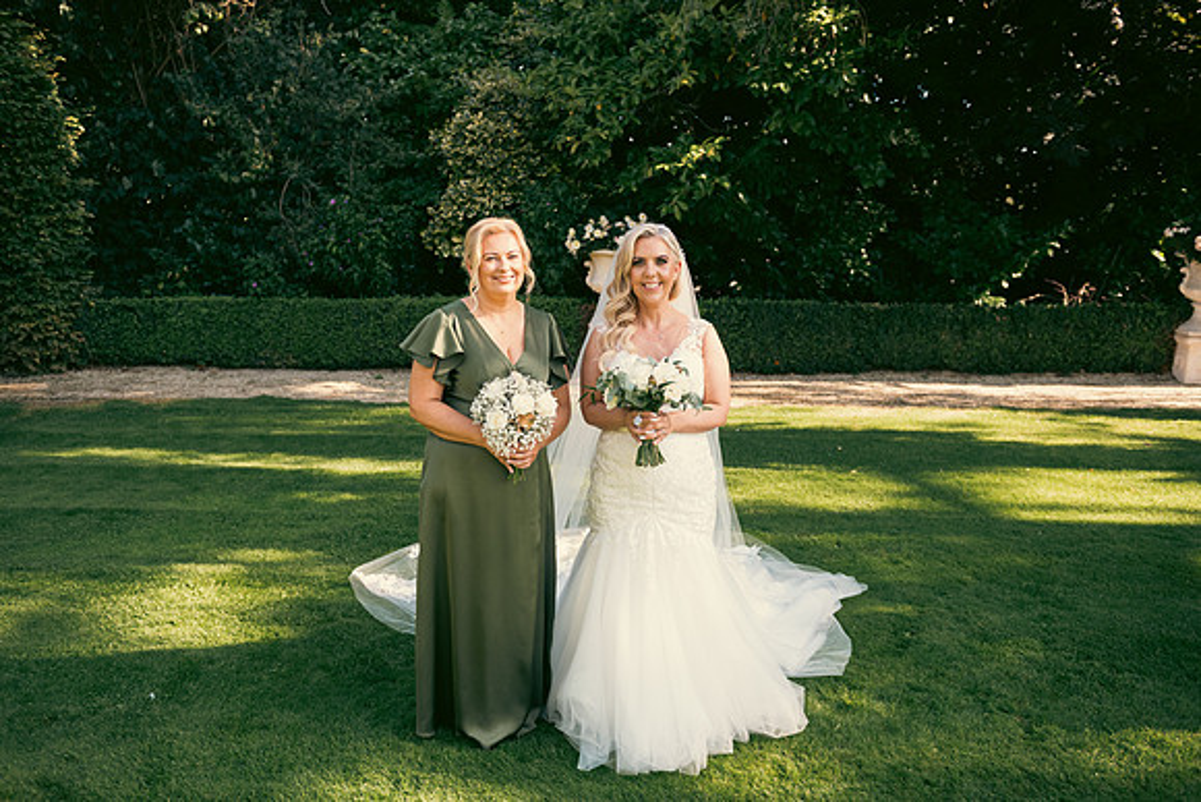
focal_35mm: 31
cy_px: 401
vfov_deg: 42.3
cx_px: 600
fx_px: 1034
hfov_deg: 60.3
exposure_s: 1/320
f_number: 3.5
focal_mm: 31
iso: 200
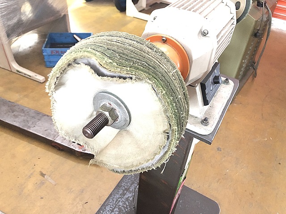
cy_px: 107
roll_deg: -3.5
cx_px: 143
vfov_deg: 49.7
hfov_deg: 63.4
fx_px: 231
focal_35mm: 28
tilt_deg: -41.7
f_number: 1.8
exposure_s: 1/4
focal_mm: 3.99
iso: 250
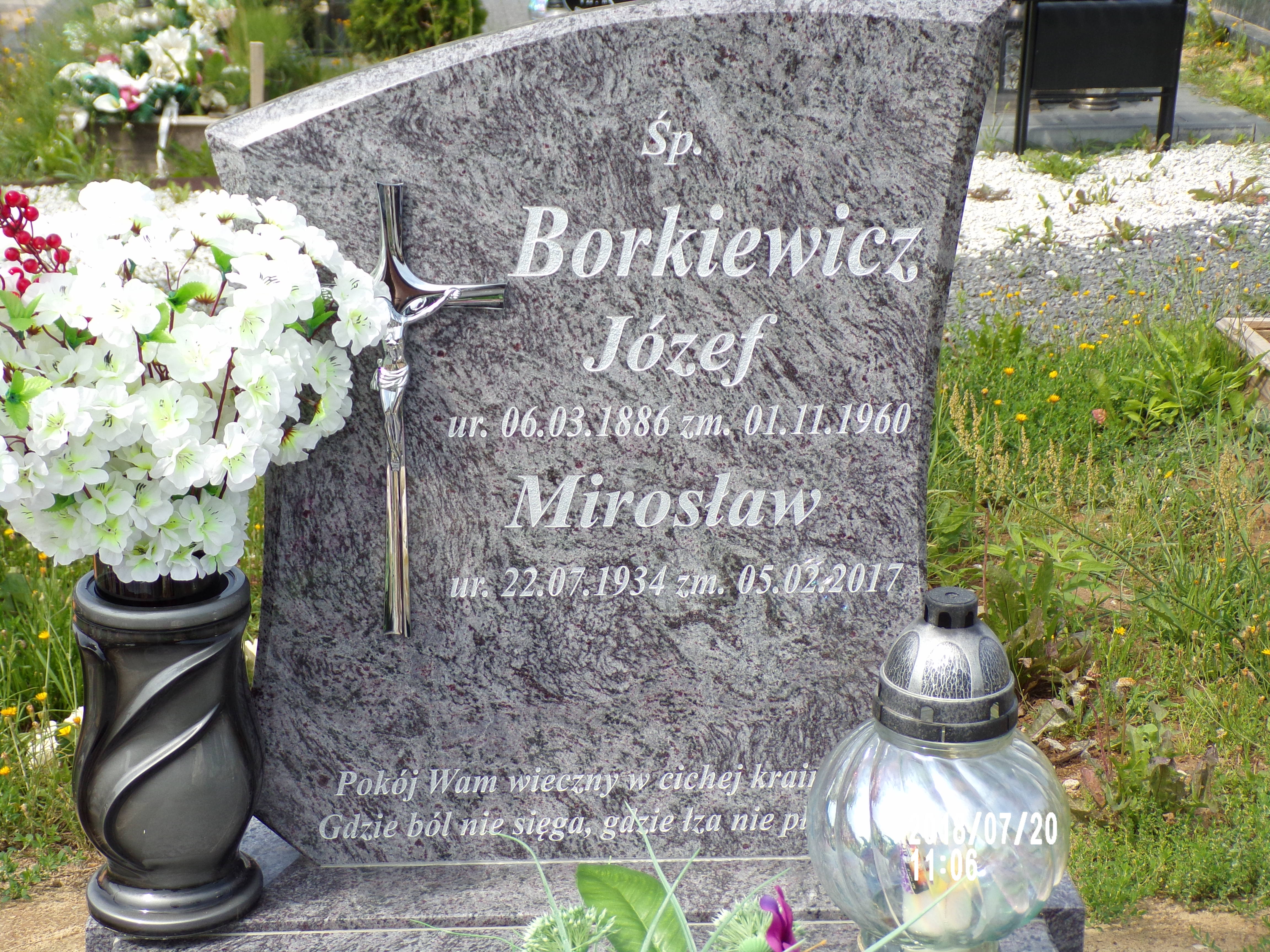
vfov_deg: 22.6
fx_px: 2385
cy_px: 476
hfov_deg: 29.8
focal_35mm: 65
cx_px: 635
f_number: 4.1
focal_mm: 11.6
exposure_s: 1/480
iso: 80
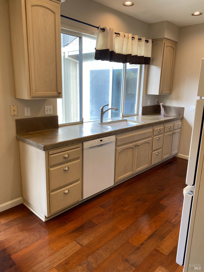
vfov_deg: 67.3
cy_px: 136
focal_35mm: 26
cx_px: 102
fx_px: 204
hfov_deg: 53.1
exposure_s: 1/120
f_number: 1.8
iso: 50
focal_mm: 4.25
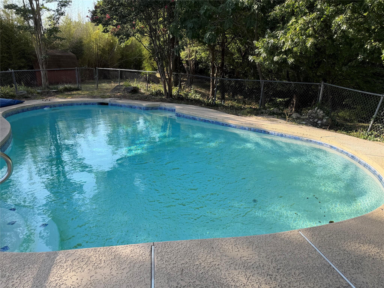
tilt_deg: -17.6
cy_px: 144
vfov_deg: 56.8
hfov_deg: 71.6
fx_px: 266
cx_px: 192
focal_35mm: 24
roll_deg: +0.4
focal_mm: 6.76
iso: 80
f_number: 1.78
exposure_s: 1/1361
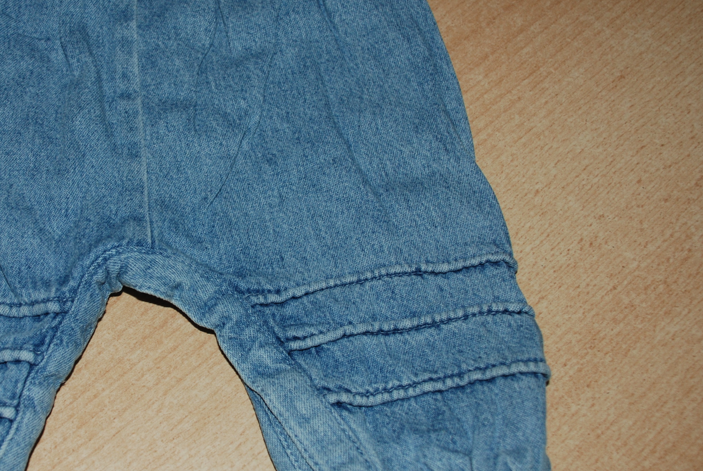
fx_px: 1114
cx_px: 192
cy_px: 241
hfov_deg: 34.4
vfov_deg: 23.8
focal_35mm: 57
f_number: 4
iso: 200
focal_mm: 24
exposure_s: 1/60
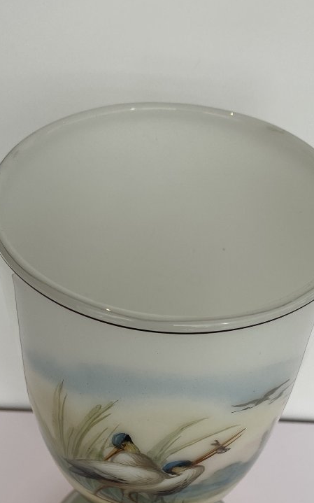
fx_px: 630
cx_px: 159
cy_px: 388
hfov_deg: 28.0
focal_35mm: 46
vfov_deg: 42.0
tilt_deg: -50.4
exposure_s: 1/122
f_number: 1.8
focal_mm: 4.25
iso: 40
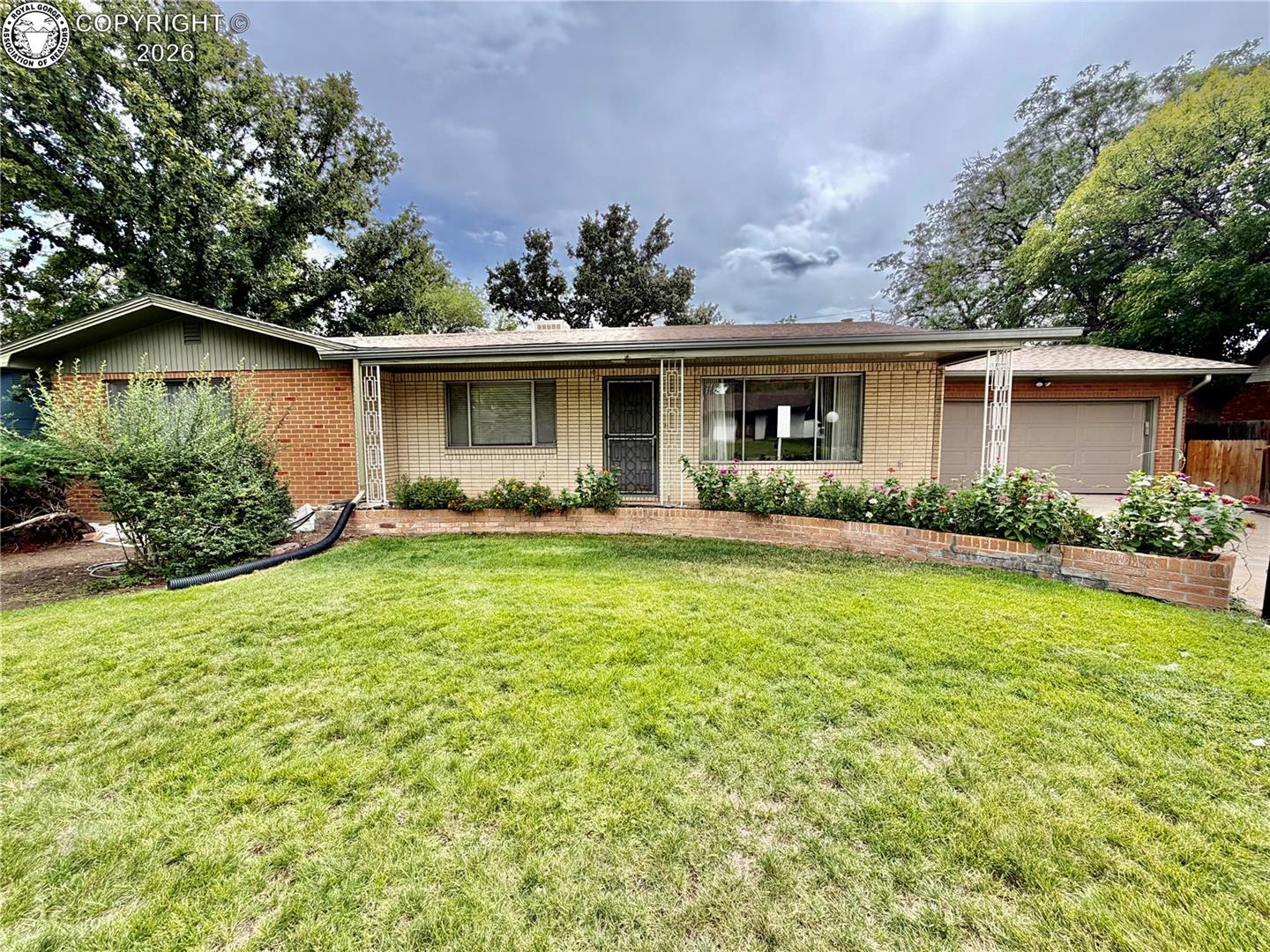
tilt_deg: -5.1
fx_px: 514
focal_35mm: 14
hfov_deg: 102.1
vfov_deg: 85.7
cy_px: 476
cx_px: 635
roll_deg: +1.0
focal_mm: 2.22
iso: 40
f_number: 2.2
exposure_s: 1/770
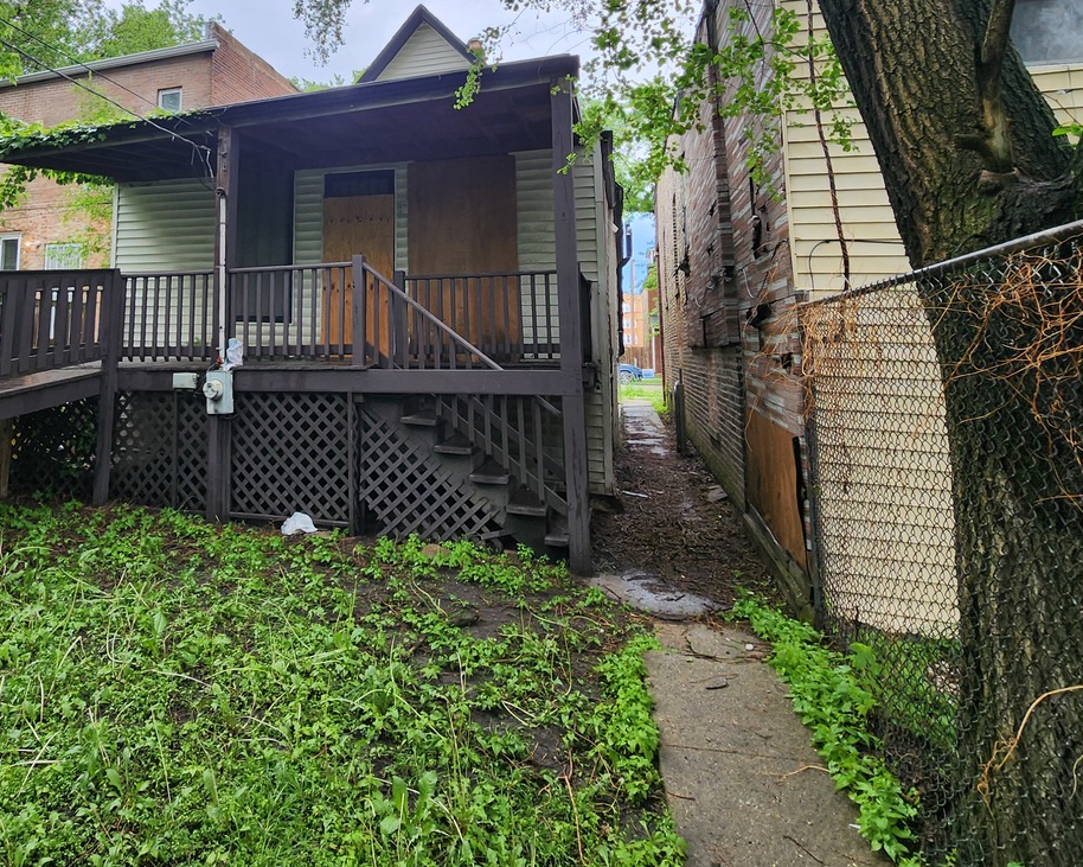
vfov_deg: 65.2
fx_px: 641
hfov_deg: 76.8
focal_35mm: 20
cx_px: 328
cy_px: 250
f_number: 2.2
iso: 50
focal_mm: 2.2
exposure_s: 1/272
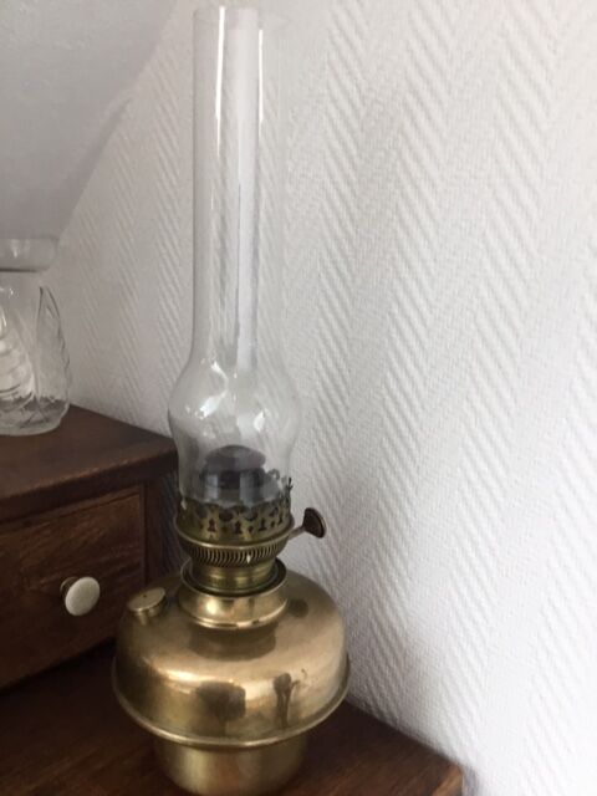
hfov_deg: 45.4
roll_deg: -1.0
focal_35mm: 31
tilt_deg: -13.5
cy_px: 398
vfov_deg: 58.4
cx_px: 298
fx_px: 713
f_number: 2.4
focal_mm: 3.3
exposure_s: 1/33
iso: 40
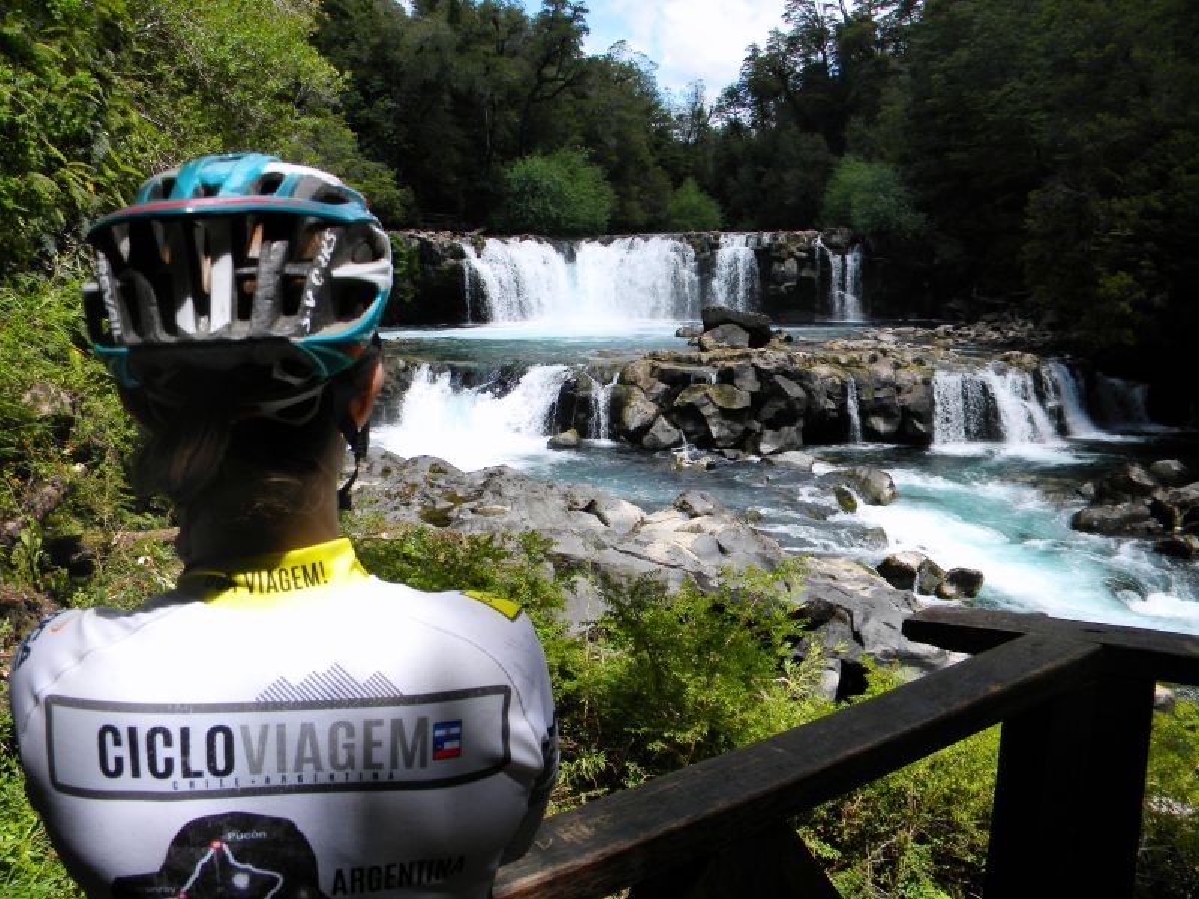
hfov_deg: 63.4
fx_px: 970
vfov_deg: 49.7
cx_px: 600
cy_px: 450
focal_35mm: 28
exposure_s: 1/813
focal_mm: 5
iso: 80
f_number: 3.5
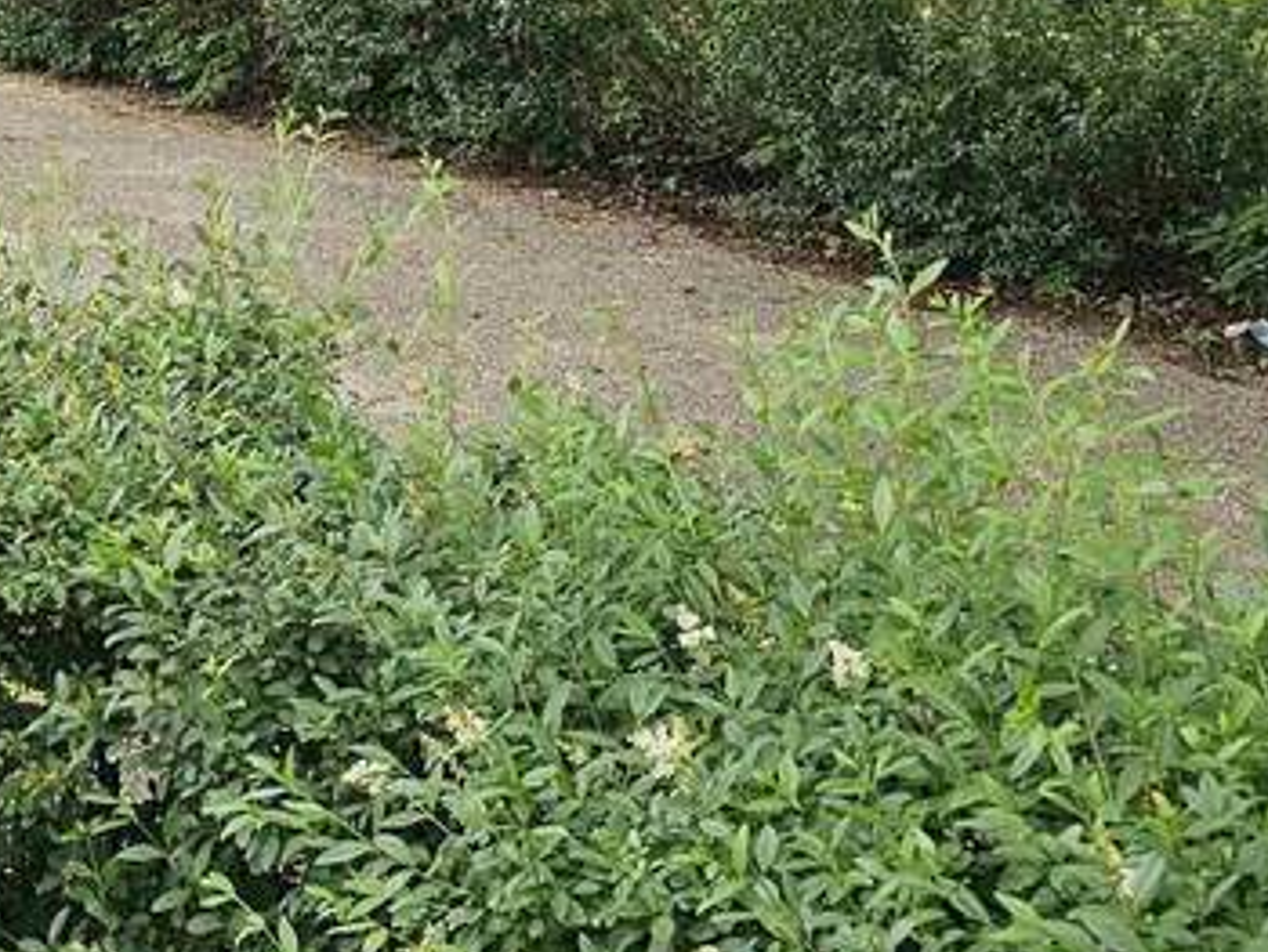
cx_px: -112
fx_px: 3079
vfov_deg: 16.9
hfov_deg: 22.1
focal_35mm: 84
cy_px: -156
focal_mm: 6.3
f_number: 1.7
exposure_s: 1/309
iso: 10
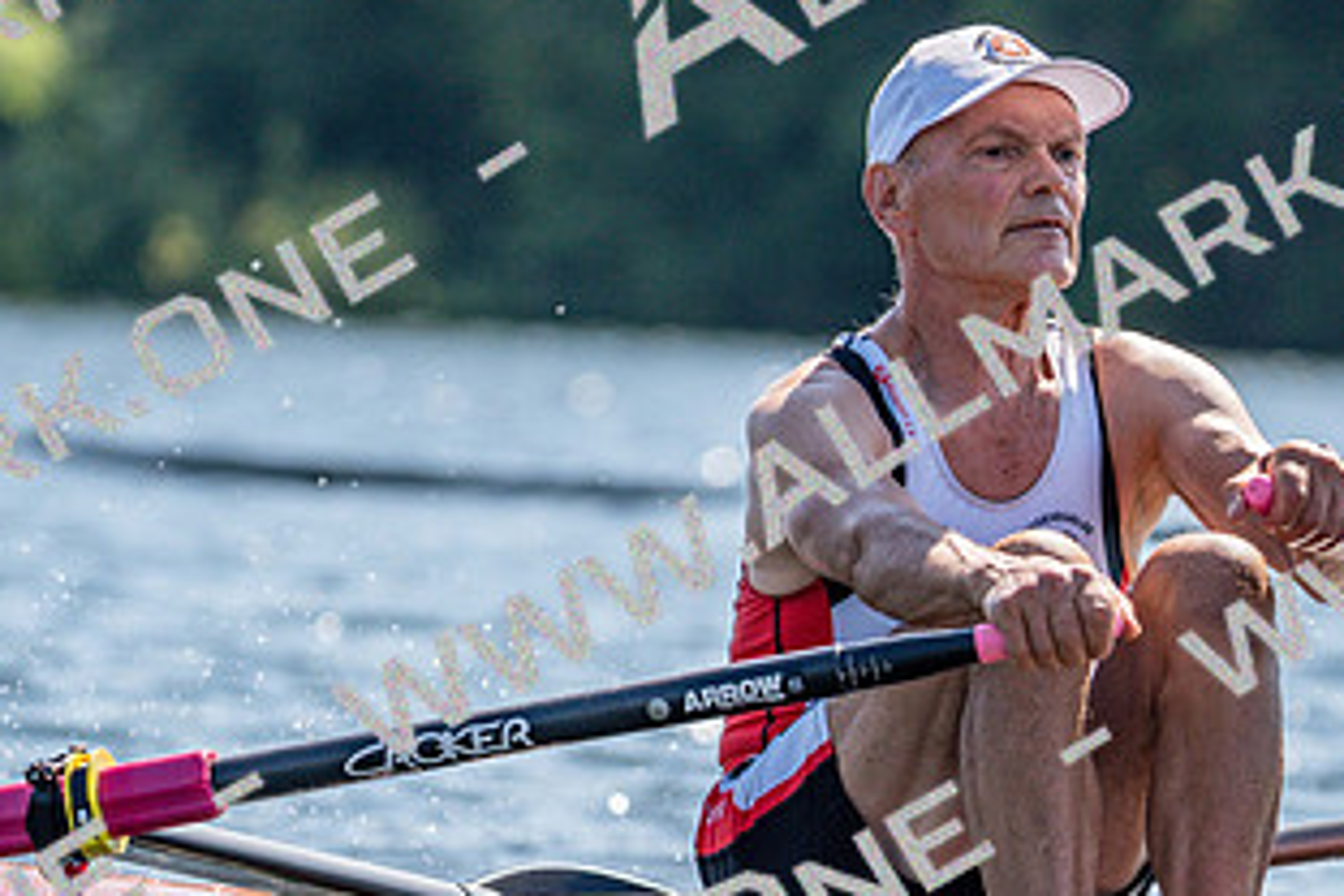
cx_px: 866
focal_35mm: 548
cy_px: 769
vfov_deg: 2.5
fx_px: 20457
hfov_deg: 3.8
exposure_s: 1/1600
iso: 250
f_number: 5.6
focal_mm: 295
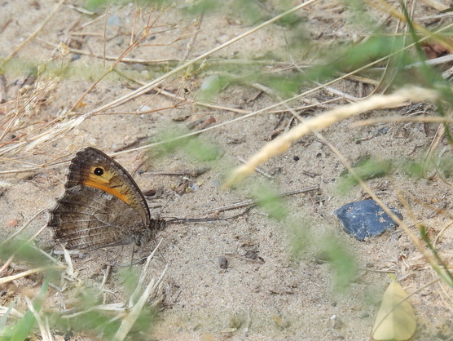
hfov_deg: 1.8
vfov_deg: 1.4
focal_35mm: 1073
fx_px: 14054
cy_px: 184
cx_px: 110
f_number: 6.3
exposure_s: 1/100
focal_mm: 125
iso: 100
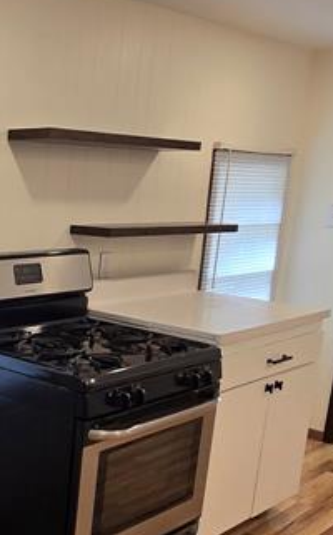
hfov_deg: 25.0
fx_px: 640
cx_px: -108
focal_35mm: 44
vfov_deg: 44.7
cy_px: 350
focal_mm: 2.2
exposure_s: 1/60
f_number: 2.2
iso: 100
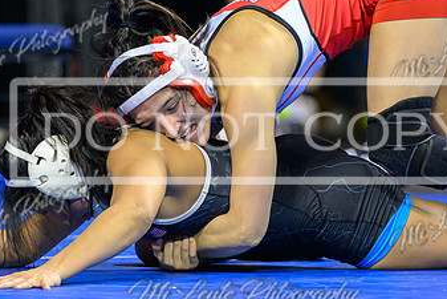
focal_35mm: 433
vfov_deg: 3.2
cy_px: 136
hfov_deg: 4.8
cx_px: 216
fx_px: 5378
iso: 3200
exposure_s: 1/800
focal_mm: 195
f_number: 2.8
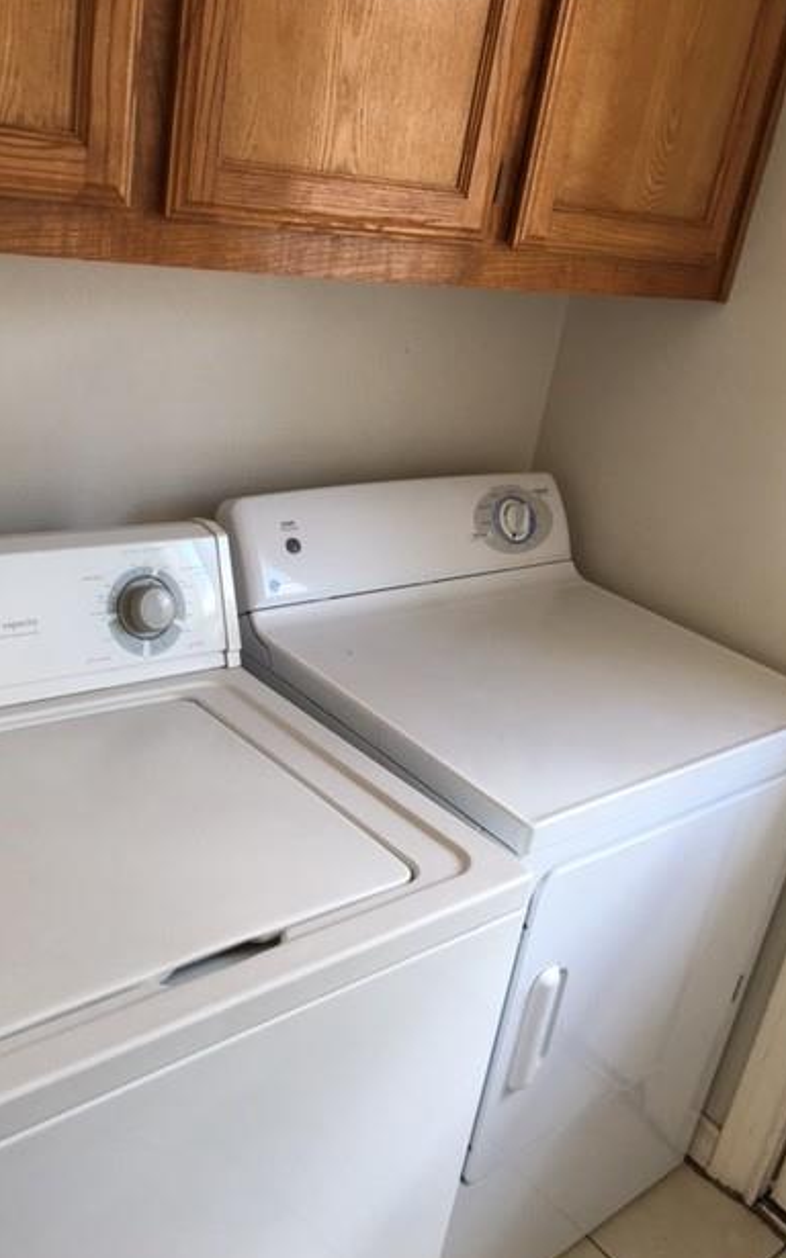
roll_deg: -9.5
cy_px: 632
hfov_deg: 39.4
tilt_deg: -20.6
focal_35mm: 32
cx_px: 356
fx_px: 1098
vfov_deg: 59.7
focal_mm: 4.15
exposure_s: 1/30
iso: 25
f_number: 2.2
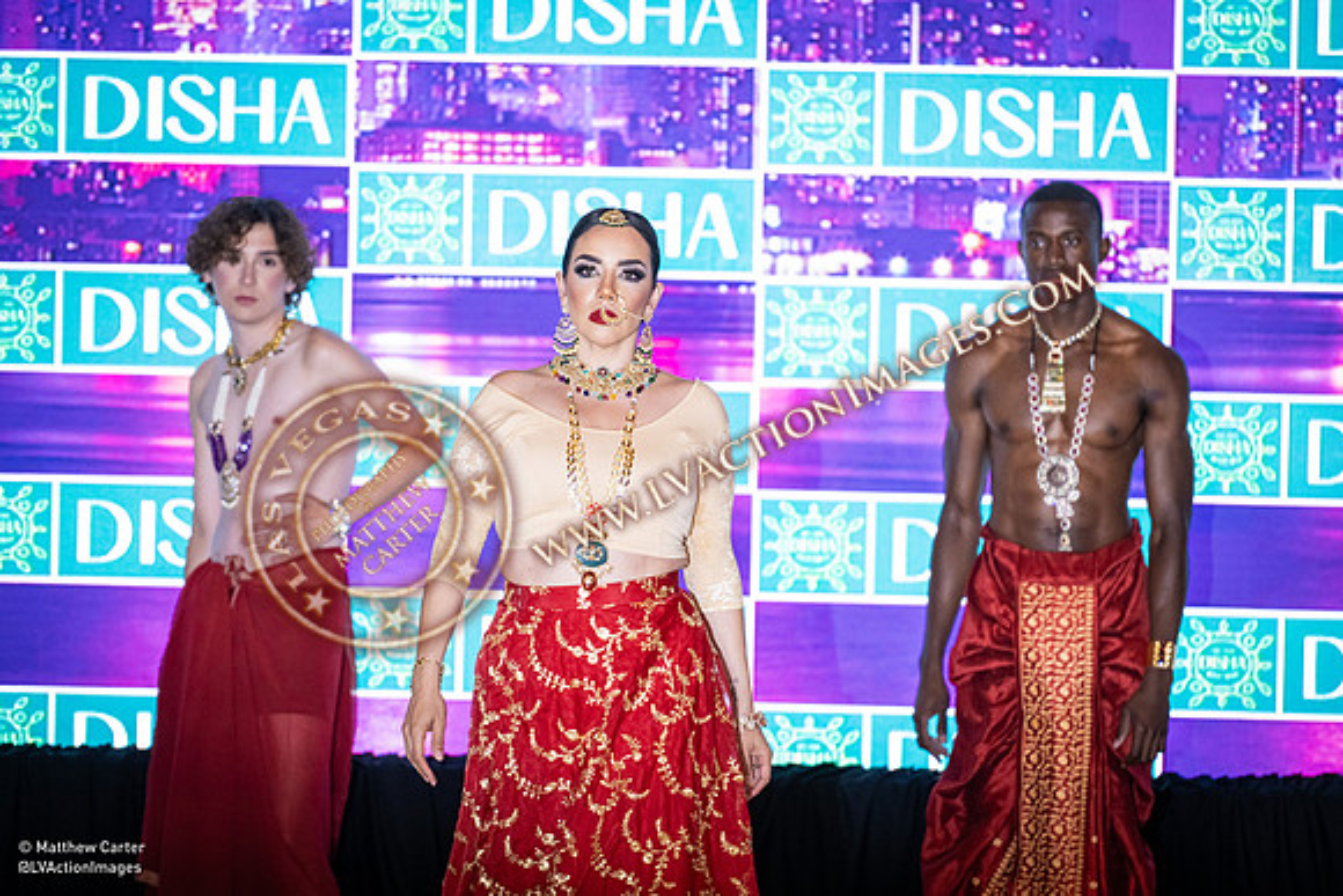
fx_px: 8117
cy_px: 409
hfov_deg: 9.5
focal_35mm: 218
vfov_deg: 6.3
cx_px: 730
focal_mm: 200
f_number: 2.8
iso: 2500
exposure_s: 1/250
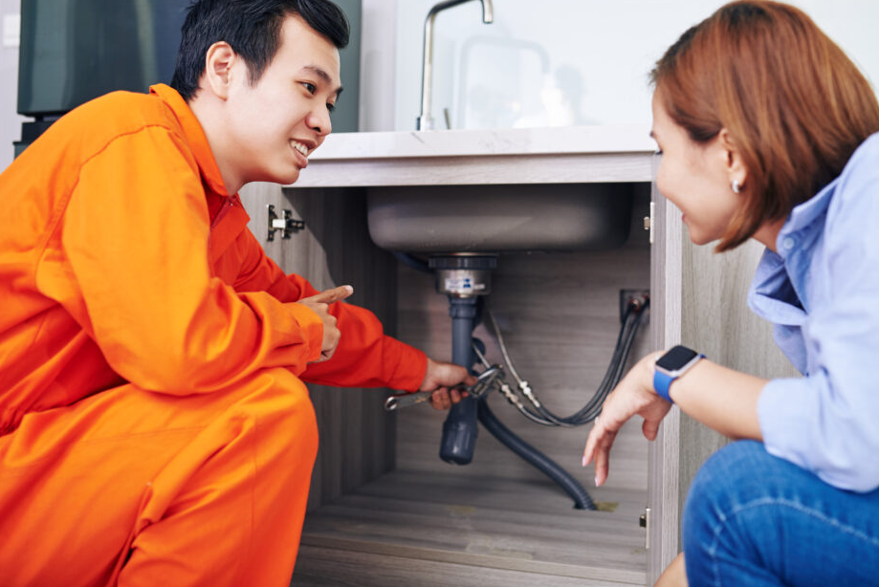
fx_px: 953
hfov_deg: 49.5
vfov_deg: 34.2
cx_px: 478
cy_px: 261
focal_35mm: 39
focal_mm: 35
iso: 125
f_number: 2.5
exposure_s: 1/200
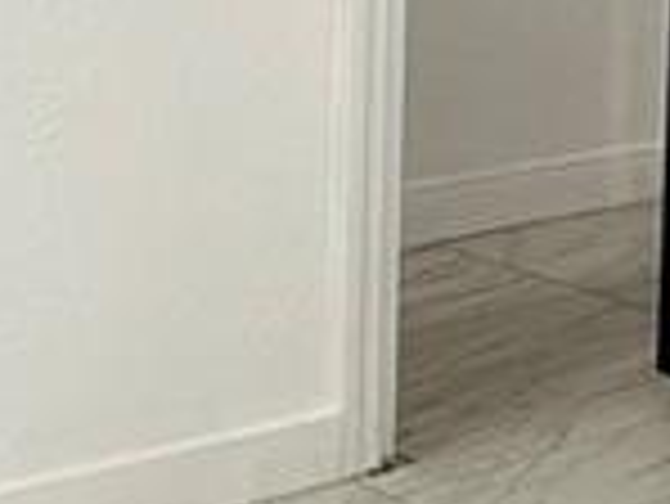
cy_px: -256
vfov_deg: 14.4
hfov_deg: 13.6
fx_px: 1860
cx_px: 1682
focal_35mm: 96
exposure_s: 1/120
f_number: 2.2
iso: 100
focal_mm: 2.22
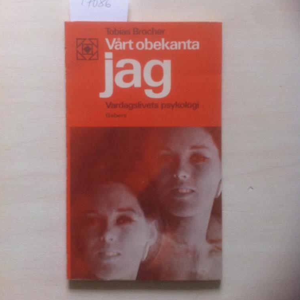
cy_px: 130
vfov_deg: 40.0
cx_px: 151
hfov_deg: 40.0
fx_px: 412
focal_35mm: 42
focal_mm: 3.85
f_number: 2.8
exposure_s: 1/100
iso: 125
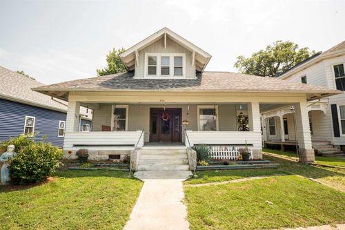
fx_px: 144
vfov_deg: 77.3
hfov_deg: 100.4
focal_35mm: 15
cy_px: 115
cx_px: 172
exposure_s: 1/125
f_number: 7.1
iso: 125
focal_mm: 10
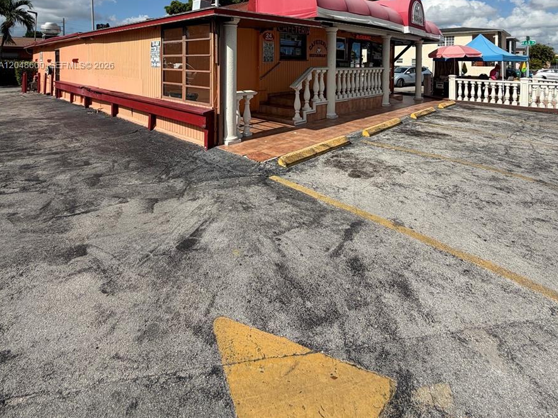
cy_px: 66
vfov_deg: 61.2
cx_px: 281
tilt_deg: -0.7
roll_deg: +0.1
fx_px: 306
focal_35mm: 19
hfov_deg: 84.7
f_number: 2.2
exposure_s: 1/1259
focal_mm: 2.22
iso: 20
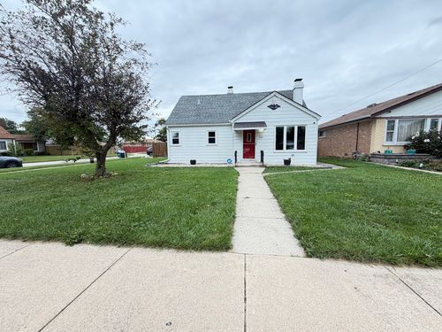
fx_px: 179
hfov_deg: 102.1
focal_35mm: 14
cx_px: 221
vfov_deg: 85.7
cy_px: 166
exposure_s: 1/121
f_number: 2.2
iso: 100
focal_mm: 2.22
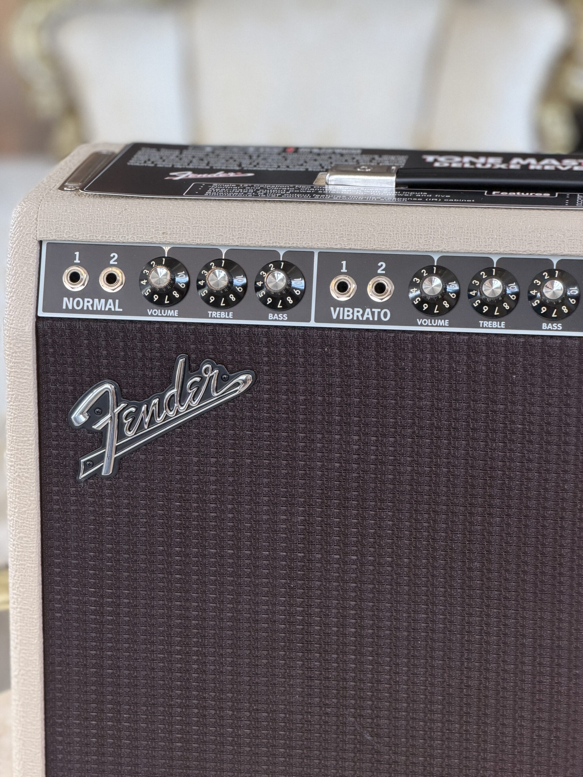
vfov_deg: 19.6
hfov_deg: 14.8
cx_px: 292
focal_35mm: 100
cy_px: 388
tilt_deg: -19.4
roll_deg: -0.3
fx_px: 2246
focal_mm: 16.89
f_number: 2.8
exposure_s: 1/121
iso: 400
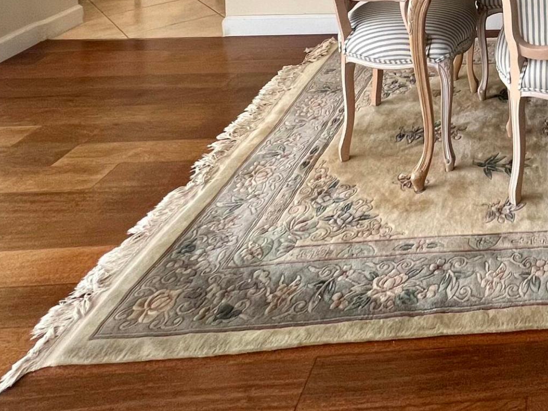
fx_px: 586
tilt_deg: -5.3
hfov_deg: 39.7
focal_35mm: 37
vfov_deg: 29.1
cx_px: 618
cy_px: -157
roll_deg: +0.6
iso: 80
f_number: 1.8
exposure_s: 1/99
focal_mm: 1.57
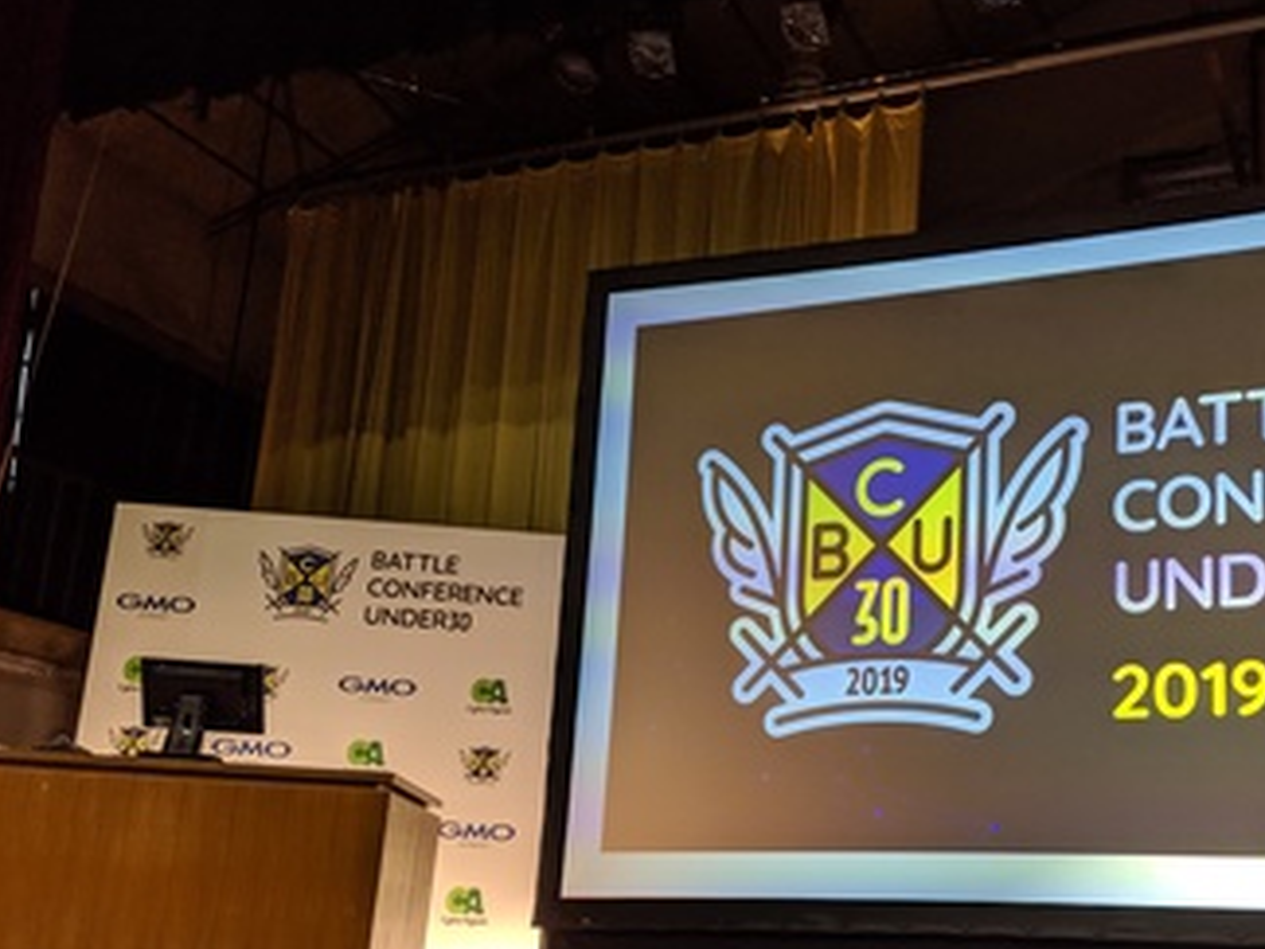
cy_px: 652
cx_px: 843
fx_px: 1462
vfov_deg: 35.5
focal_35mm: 40
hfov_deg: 46.1
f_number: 1.8
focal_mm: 4.44
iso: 89
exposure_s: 1/99.9
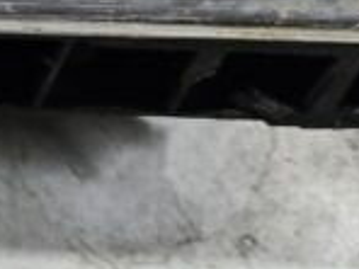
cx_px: -638
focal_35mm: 159
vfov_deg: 9.0
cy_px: -204
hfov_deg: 10.0
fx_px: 1649
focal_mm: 6.3
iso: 800
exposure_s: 1/100
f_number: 1.7
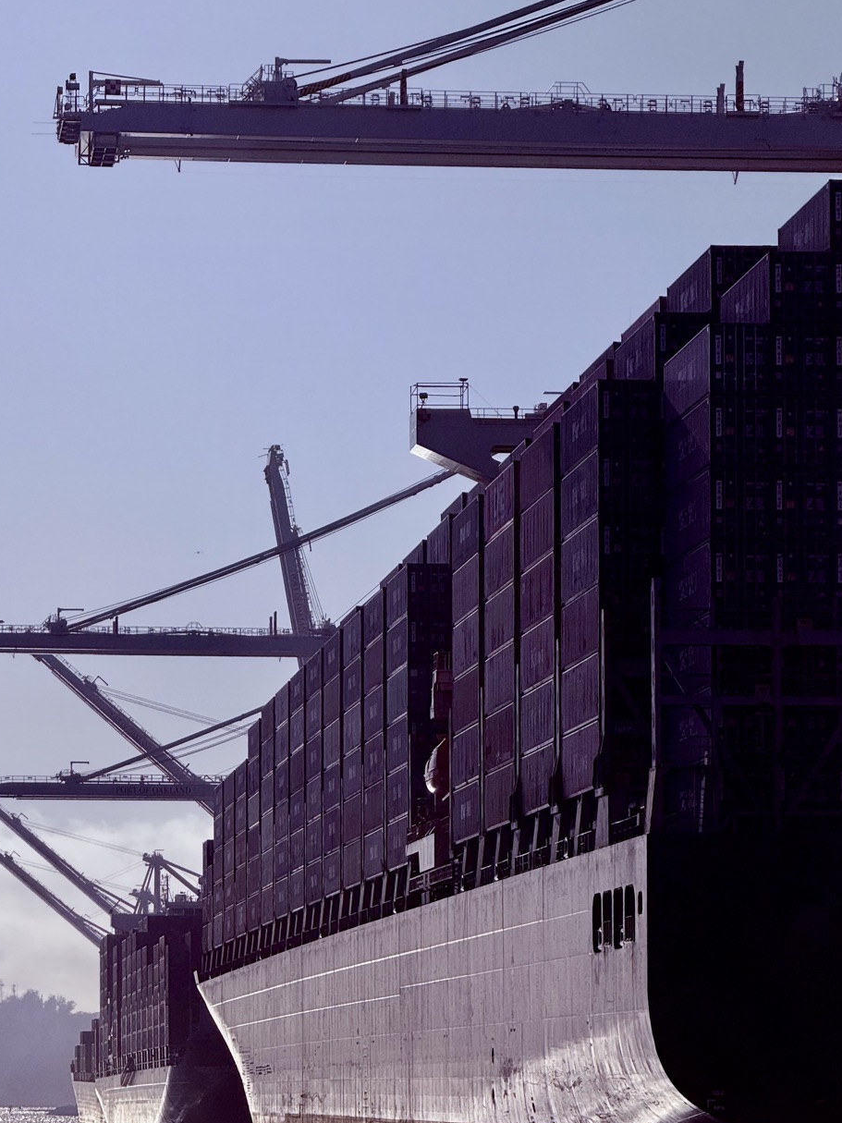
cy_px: 671
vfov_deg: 12.5
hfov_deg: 9.4
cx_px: 334
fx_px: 5125
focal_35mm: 158
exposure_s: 1/13158
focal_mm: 15.66
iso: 40
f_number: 2.8
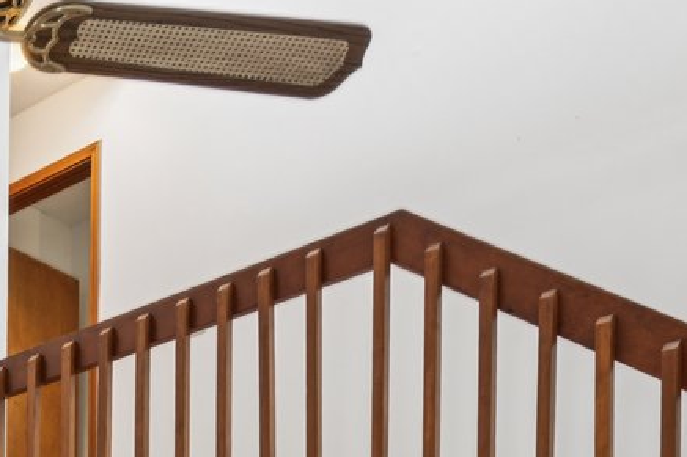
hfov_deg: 22.7
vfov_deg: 13.8
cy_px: 1042
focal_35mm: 75
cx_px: -305
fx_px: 1431
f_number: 5.6
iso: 400
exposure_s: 1/30
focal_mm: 16
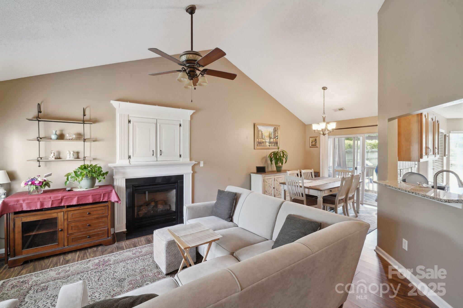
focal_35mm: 14
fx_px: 180
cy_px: 154
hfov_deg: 104.3
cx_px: 232
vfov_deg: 81.2
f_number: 11
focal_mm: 14
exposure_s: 1/2.5
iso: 400
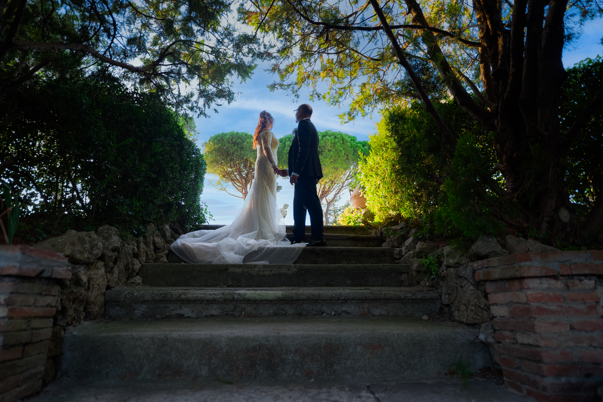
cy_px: 201
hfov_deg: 84.0
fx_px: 335
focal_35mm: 20
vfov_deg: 61.9
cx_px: 302
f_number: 1.6
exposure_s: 1/125
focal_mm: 13
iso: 200
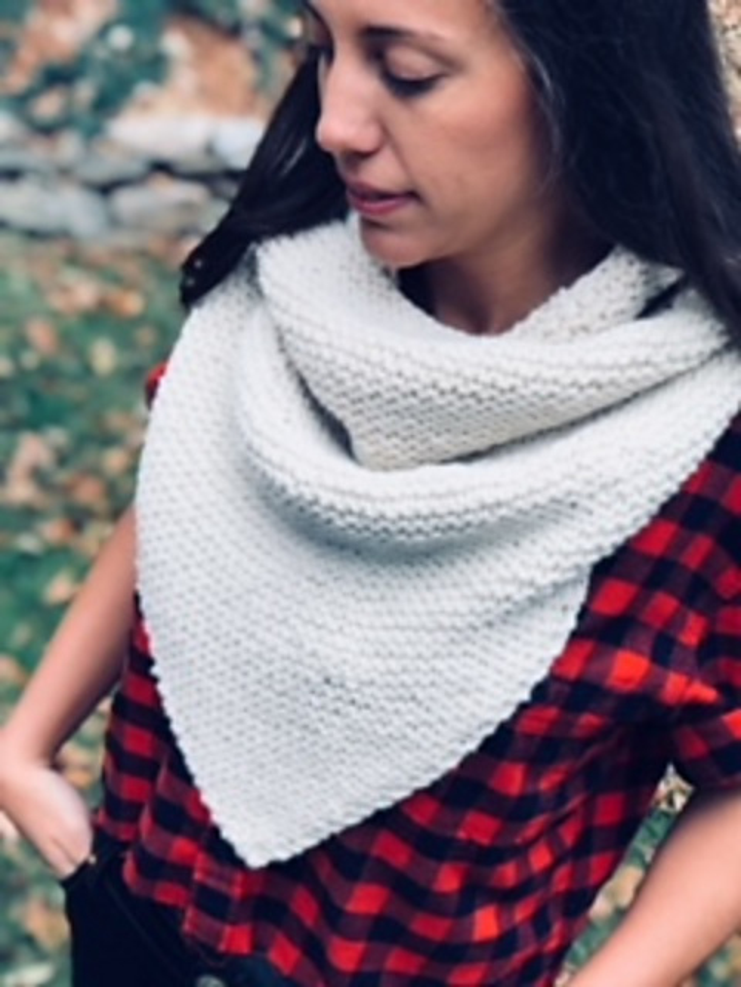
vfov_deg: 33.8
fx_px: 1627
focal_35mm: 57
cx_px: 370
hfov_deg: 25.7
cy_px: 494
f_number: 2.8
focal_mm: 6.6
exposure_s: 1/120
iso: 32
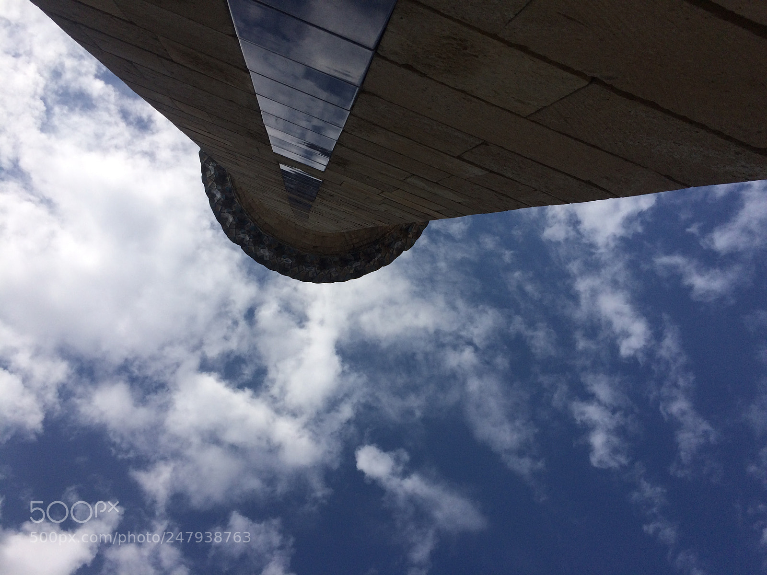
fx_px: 643
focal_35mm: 29
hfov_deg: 61.7
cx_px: 384
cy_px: 288
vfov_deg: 48.2
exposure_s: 1/5882
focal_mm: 4.15
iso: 32
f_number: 2.2
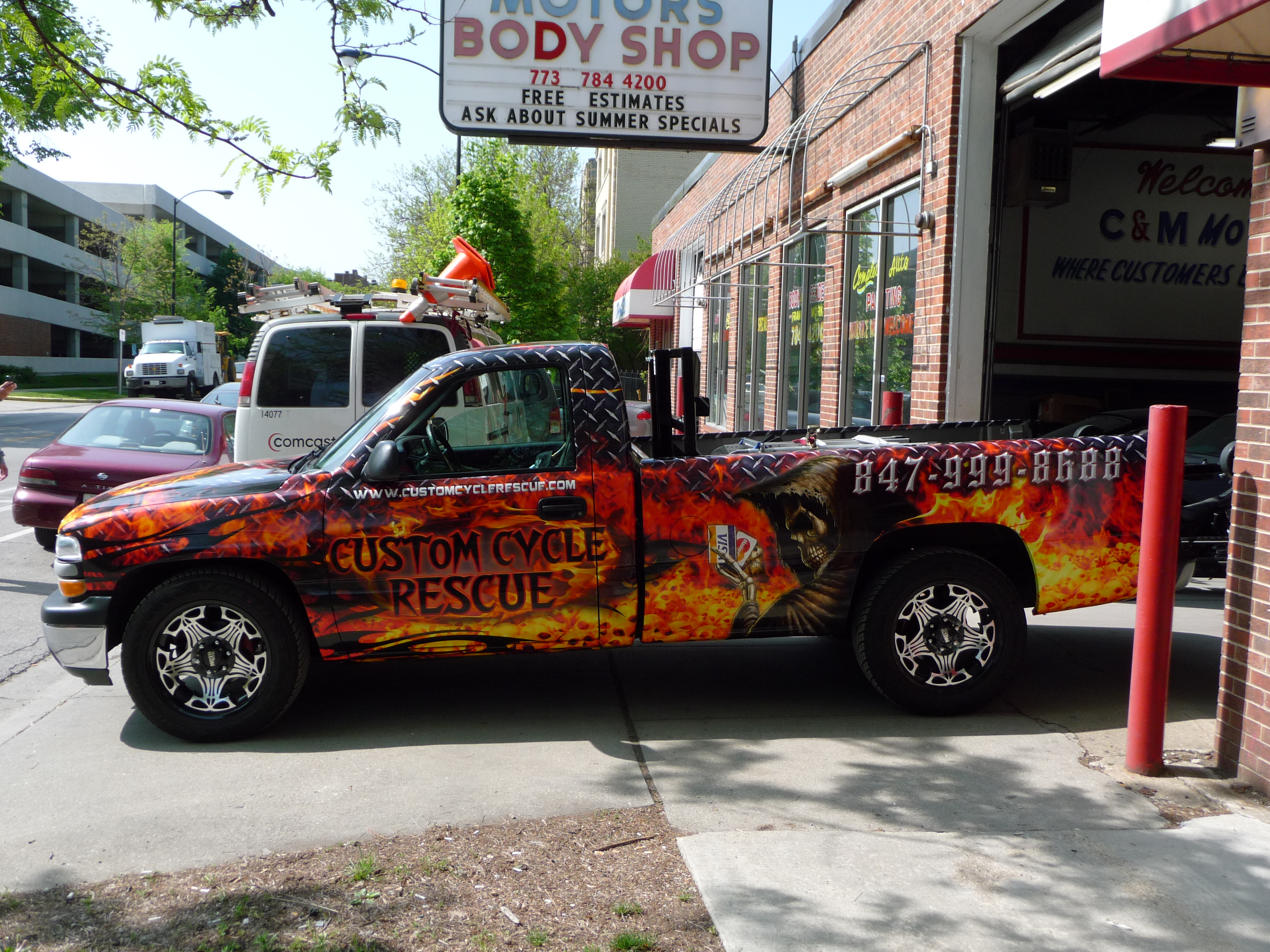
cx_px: 635
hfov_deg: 56.8
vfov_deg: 44.2
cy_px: 476
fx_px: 1174
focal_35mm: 32
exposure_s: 1/500
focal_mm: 5.3
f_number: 3.5
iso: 100
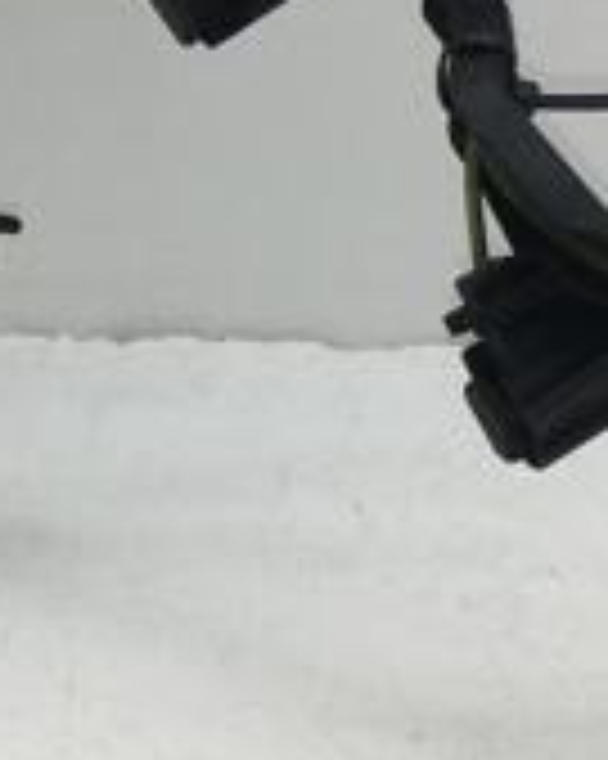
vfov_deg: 17.9
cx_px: 117
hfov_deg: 14.3
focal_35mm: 107
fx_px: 2409
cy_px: 234
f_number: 2.2
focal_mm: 4.15
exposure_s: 1/472
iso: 25
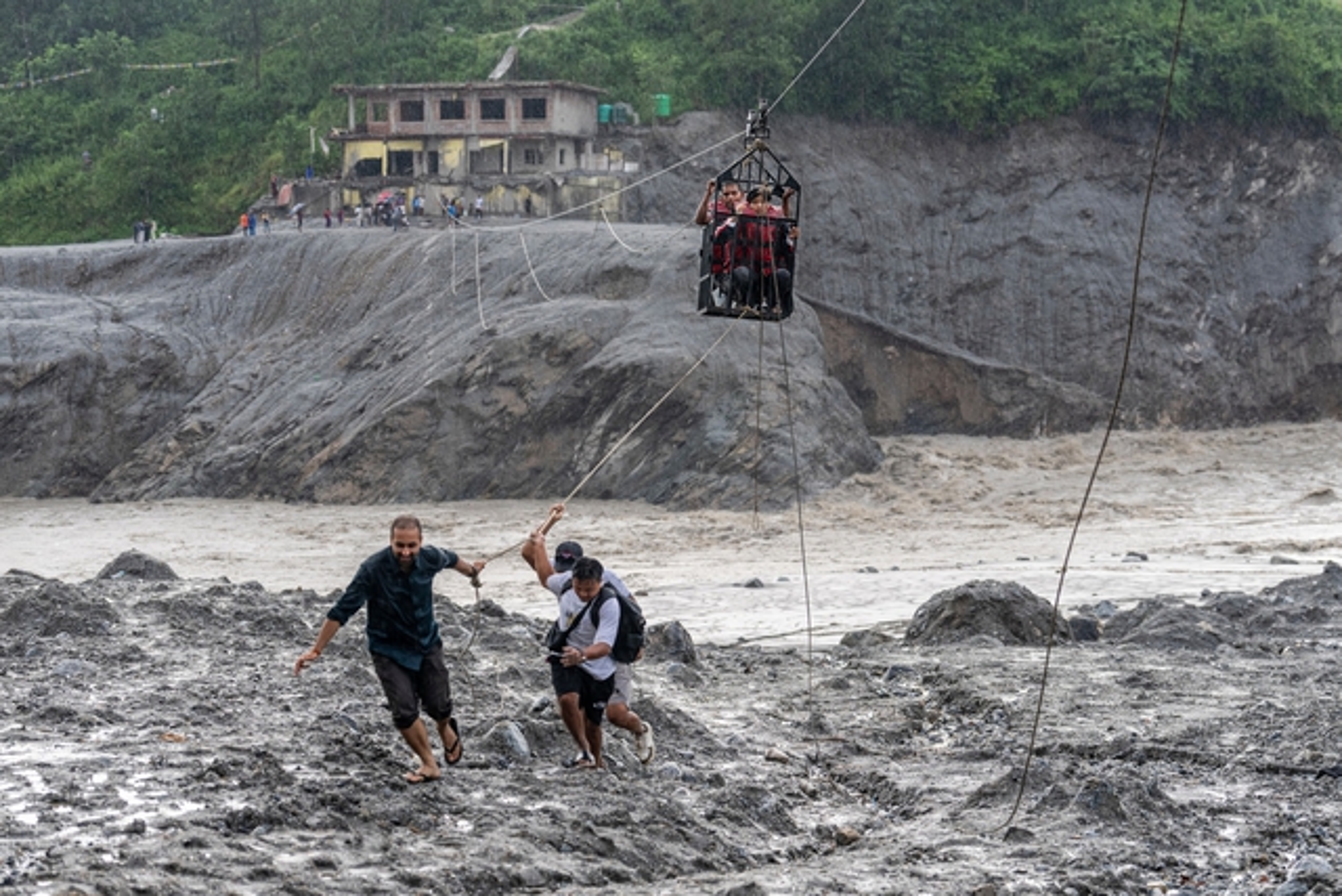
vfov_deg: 15.9
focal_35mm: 86
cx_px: 671
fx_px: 3206
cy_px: 448
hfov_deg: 23.6
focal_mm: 86
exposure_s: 1/160
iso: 1000
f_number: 4
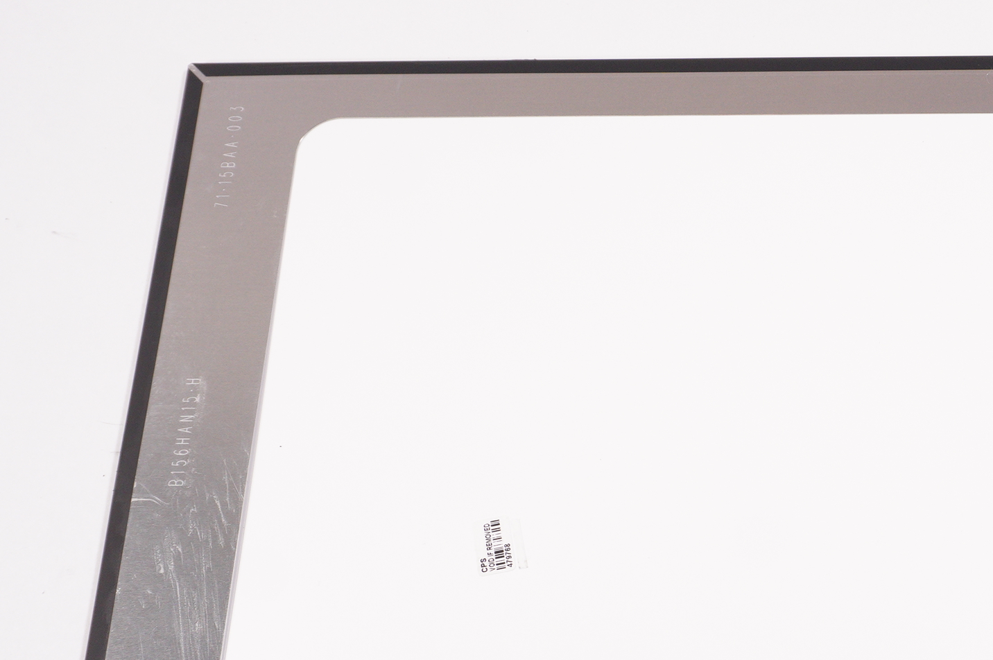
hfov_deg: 30.4
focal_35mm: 63
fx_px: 1736
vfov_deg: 21.3
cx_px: 914
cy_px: 501
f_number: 6.3
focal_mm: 20
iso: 640
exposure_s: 1/100
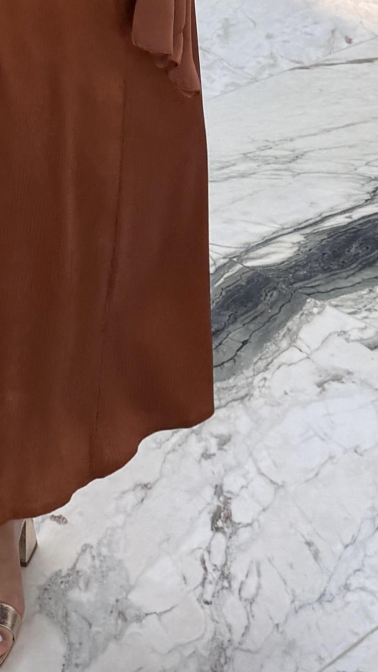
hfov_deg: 14.8
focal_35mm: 81
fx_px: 1443
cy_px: -229
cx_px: 42
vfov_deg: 23.0
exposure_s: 1/612
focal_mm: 6.76
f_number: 1.78
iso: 80
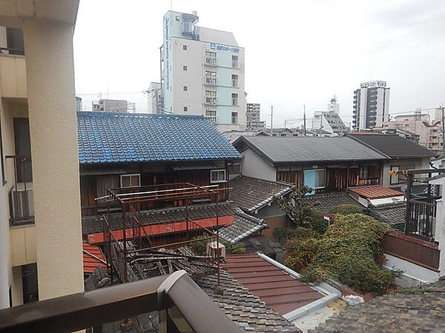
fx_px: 309
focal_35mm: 24
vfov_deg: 56.8
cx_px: 222
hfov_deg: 71.6
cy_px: 166
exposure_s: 1/160
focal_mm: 4.3
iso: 400
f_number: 2.8
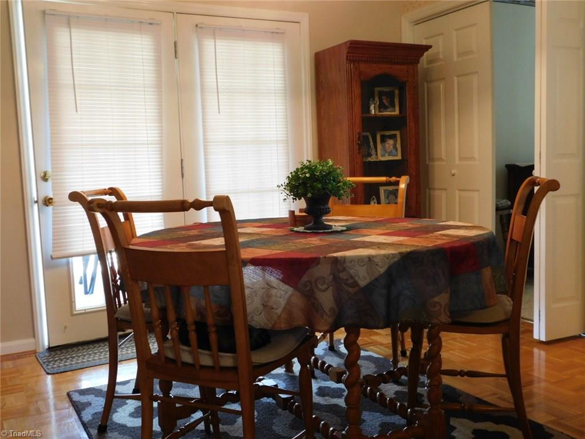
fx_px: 608
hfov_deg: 51.4
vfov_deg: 39.7
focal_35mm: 36
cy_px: 220
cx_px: 292
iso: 400
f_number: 3.5
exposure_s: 1/30
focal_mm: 6.3
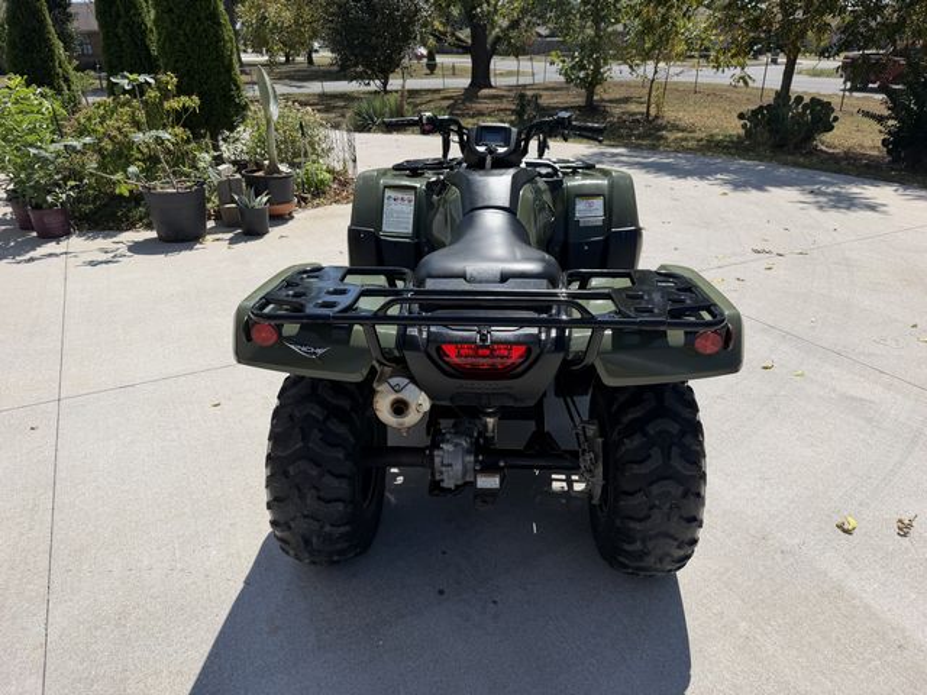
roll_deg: +2.1
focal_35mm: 24
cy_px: 348
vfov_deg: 56.8
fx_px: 643
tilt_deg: -25.7
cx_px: 464
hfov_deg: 71.6
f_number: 1.78
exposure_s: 1/4975
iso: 80
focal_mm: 6.76
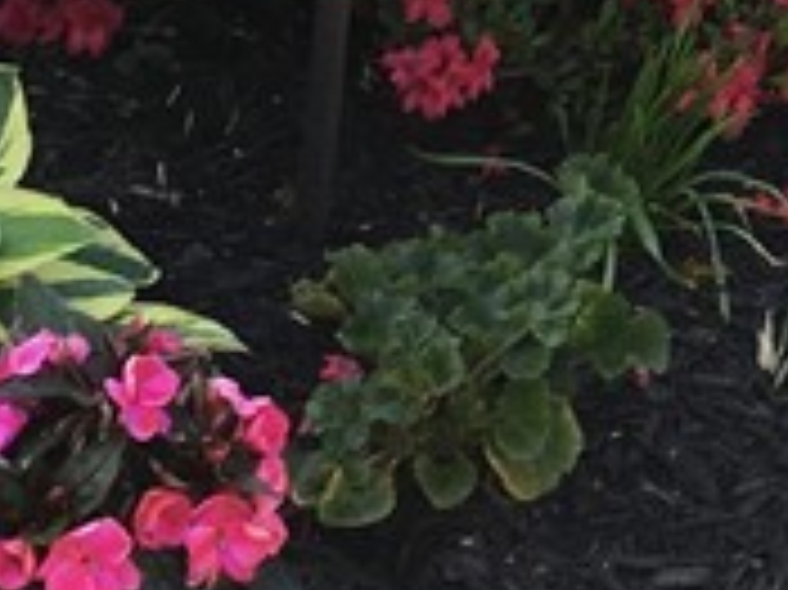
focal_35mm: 170
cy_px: -640
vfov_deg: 8.2
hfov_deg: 10.9
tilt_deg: -14.9
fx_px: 3867
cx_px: 1405
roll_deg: -2.3
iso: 25
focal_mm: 4.15
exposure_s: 1/217
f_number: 2.2
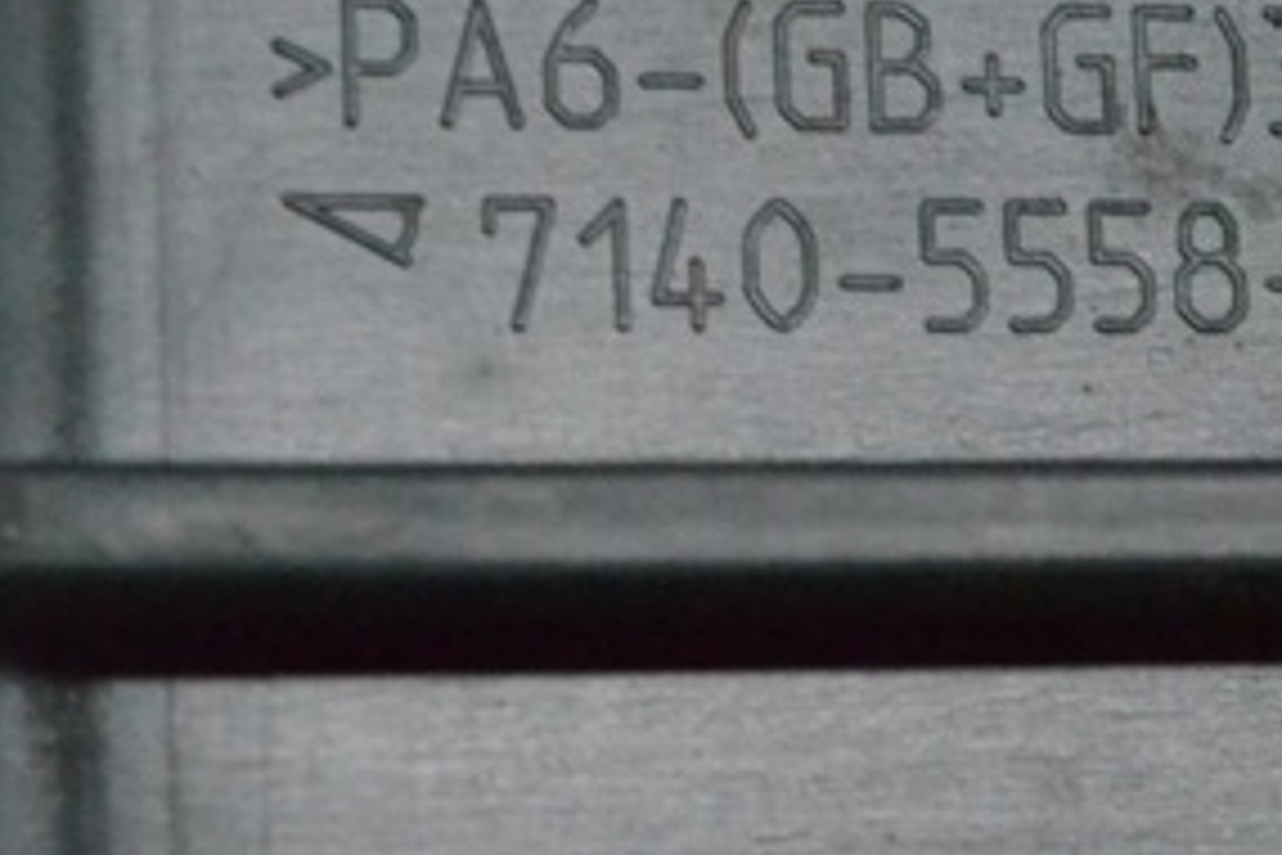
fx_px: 6592
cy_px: 220
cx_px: 715
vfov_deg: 7.4
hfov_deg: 11.1
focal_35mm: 185
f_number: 11
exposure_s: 1/160
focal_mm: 55
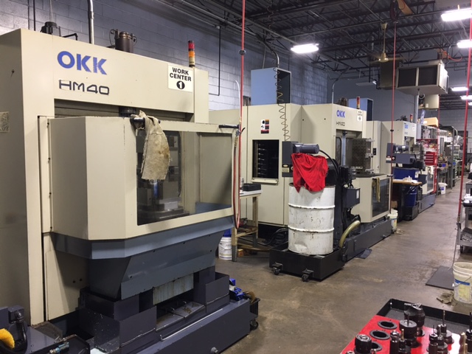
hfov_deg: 61.7
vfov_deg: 48.2
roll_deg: -0.1
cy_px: 177
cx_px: 236
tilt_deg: -3.5
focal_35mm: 29
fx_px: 395
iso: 50
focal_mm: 4.15
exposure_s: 1/15
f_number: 2.2
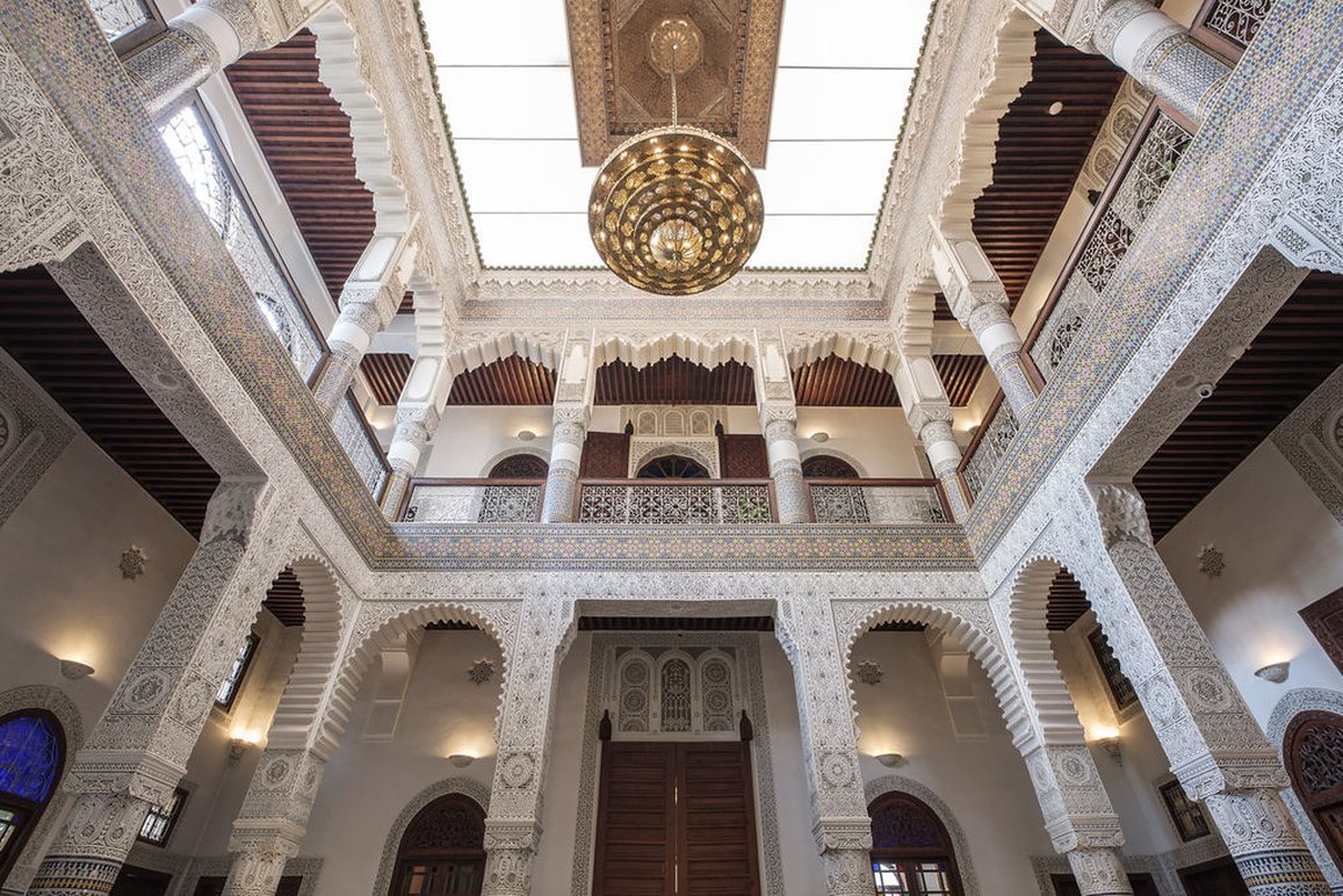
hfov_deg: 93.2
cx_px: 672
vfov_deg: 70.4
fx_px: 635
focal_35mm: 17
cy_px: 448
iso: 250
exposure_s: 1/4
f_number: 6.4
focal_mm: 11.5
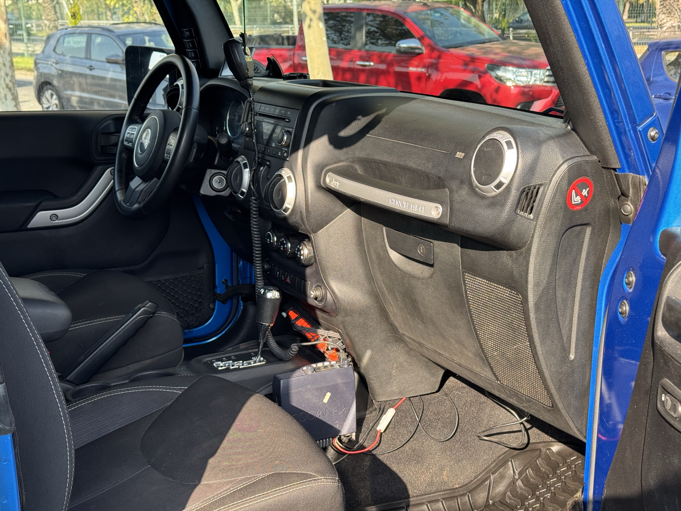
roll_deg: +1.8
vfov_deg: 30.3
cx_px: 340
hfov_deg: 39.7
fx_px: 944
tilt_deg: -14.3
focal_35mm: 48
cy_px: 256
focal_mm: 6.76
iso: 64
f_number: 1.78
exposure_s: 1/354
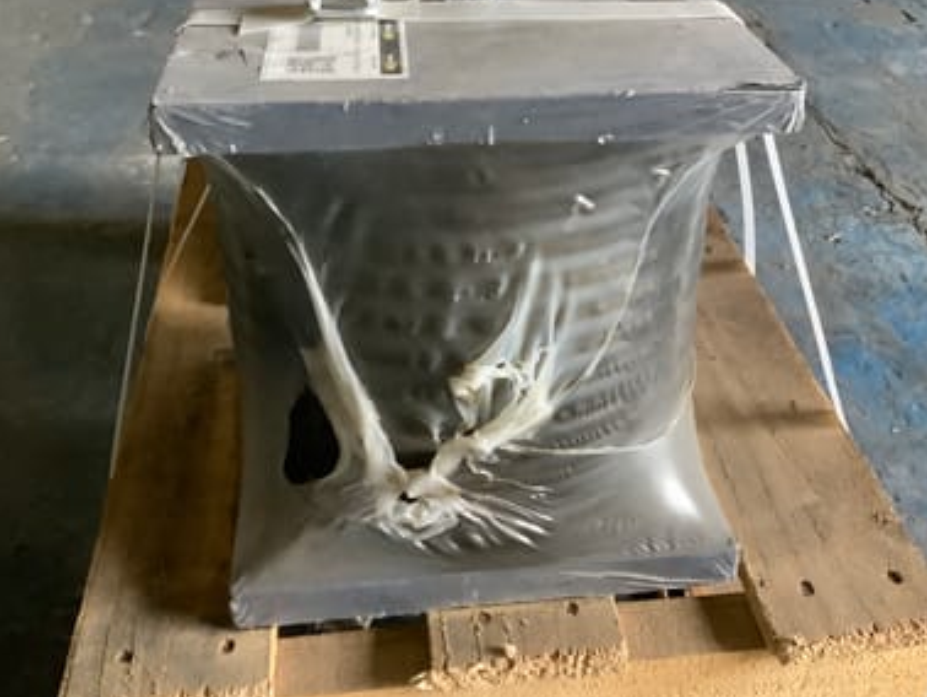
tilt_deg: -31.8
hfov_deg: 45.6
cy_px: 310
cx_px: 525
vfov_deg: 35.1
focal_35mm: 41
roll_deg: -2.8
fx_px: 1099
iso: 320
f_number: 2.4
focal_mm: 3.3
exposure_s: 1/33
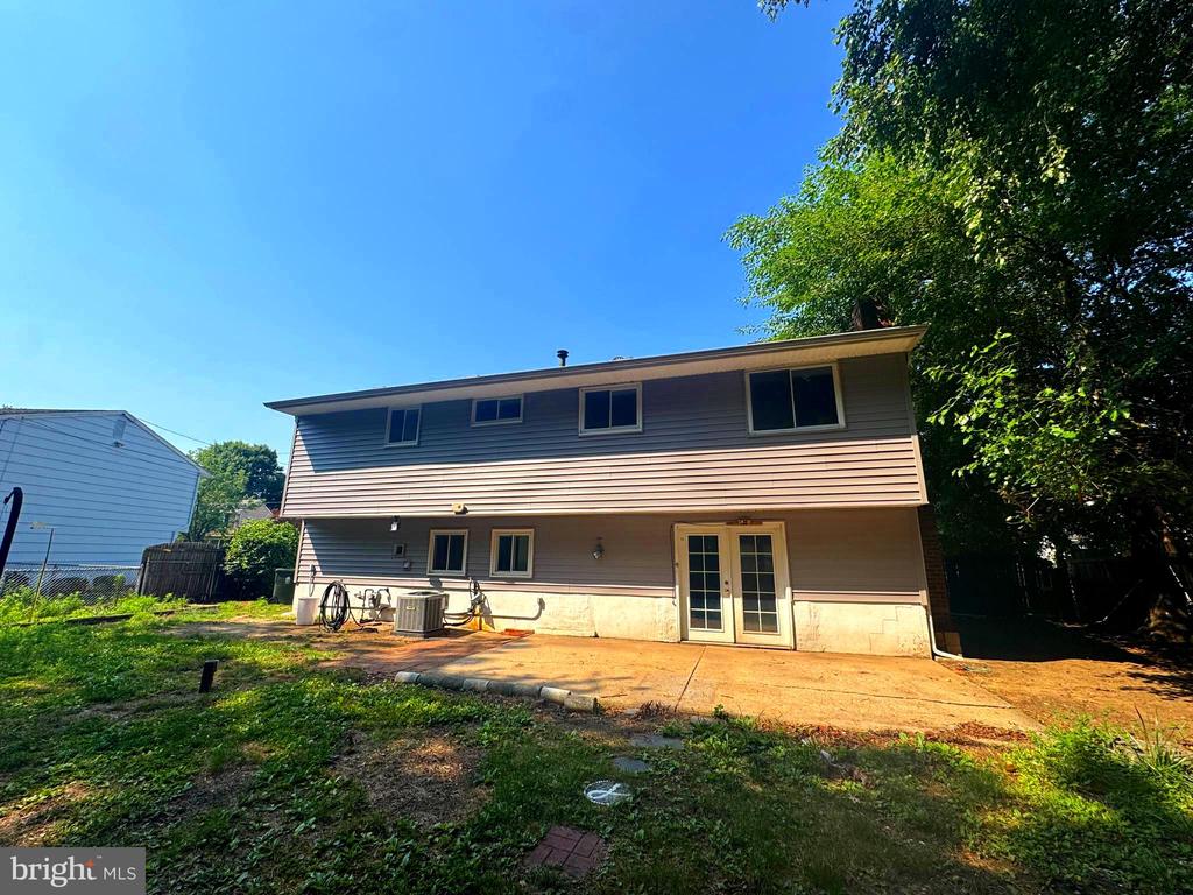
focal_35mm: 14
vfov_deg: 85.7
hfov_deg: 102.1
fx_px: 482
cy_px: 448
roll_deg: -0.7
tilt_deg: +13.1
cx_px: 596
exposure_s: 1/1536
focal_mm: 2.22
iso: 50
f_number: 2.2
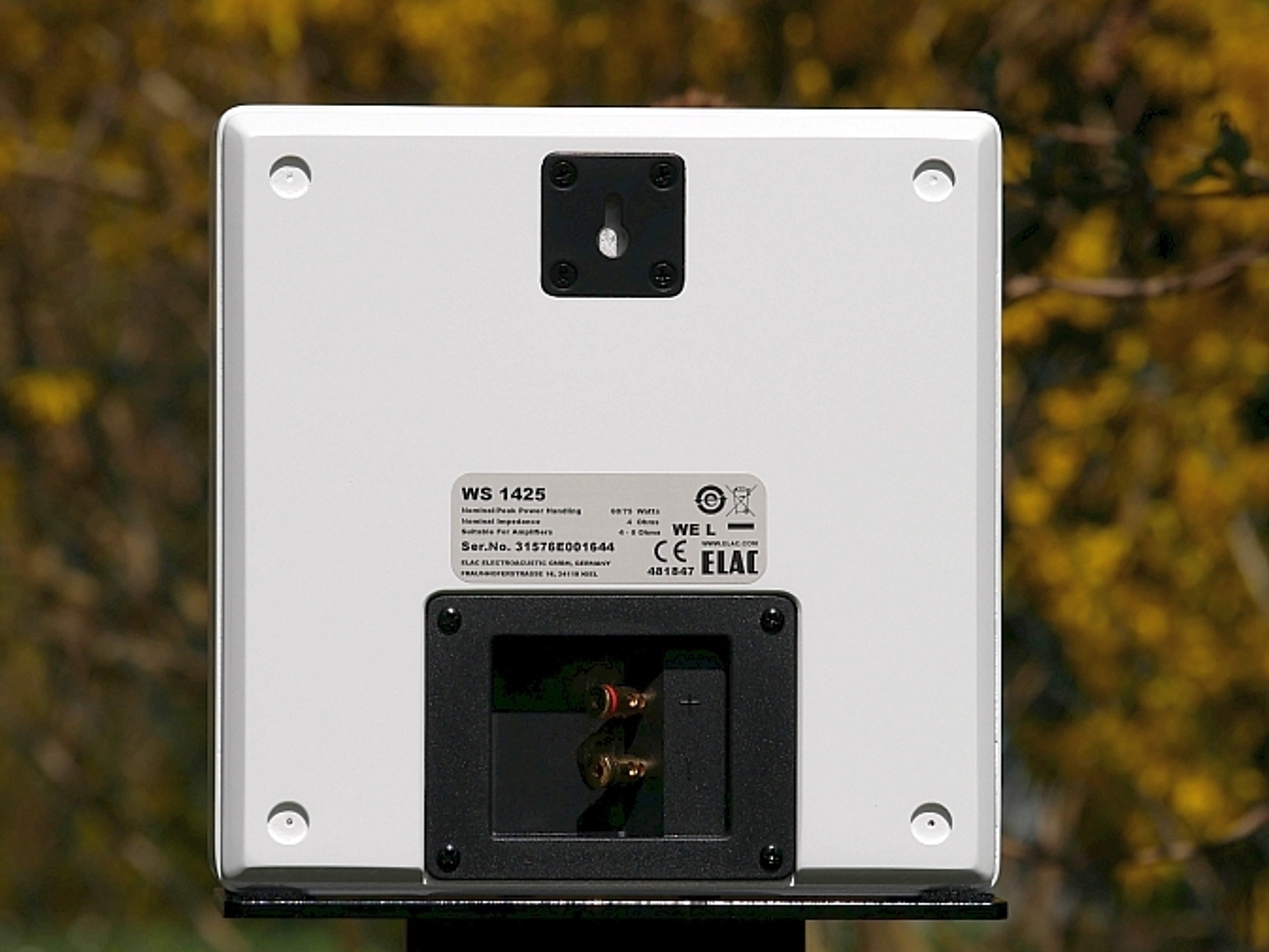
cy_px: 497
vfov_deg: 4.5
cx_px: 662
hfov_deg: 5.9
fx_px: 12210
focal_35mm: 333
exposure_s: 1/1300
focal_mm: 140
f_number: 9
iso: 200
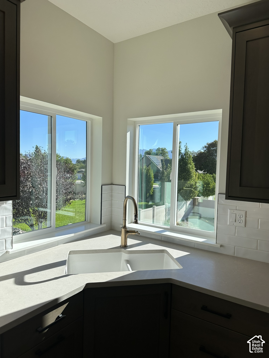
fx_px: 249
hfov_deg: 56.8
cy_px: 179
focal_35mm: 24
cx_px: 134
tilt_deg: -1.4
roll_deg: -1.9
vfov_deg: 71.6
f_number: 1.78
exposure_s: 1/1916
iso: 80
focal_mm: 6.86
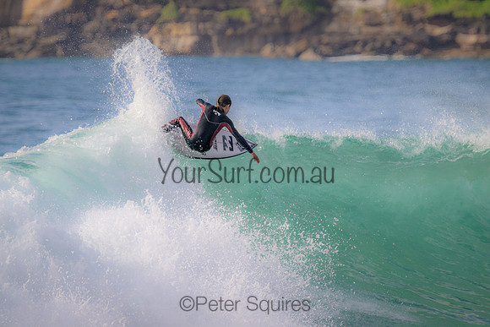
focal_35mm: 800
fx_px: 10891
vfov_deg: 1.7
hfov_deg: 2.6
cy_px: 164
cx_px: 245
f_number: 11
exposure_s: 1/2000
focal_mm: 800
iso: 1600
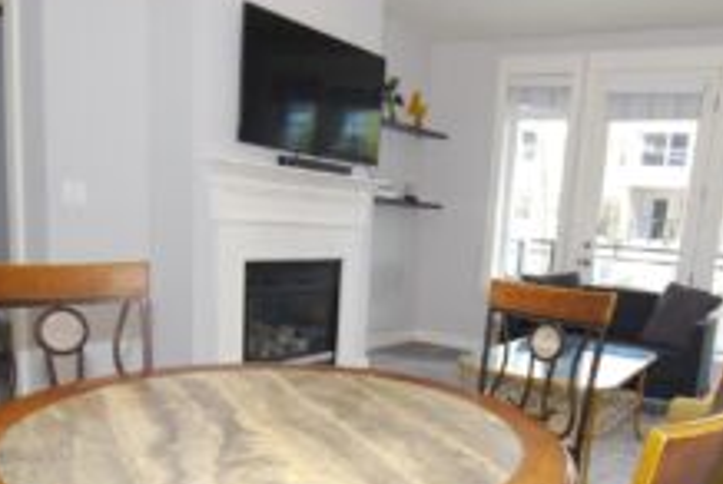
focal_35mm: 33
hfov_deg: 56.4
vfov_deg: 39.3
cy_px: 345
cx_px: 458
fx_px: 664
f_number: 4
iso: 200
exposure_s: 1/60
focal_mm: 12
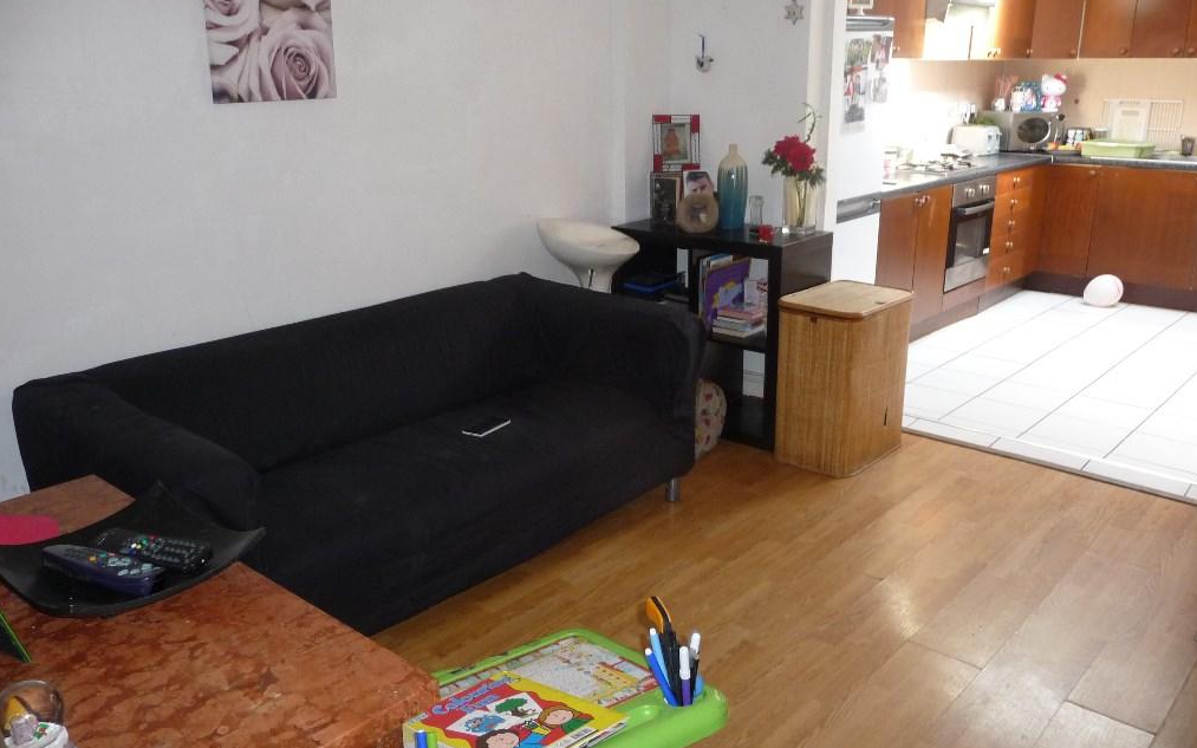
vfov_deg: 41.8
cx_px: 598
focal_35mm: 30
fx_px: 979
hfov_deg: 62.9
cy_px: 350
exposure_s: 1/30
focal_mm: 4.7
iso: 250
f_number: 3.3
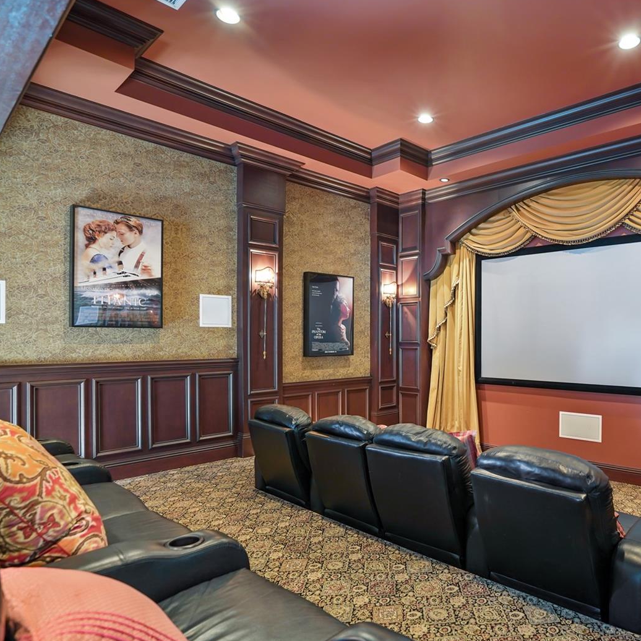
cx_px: 457
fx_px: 440
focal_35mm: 21
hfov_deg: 68.8
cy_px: 324
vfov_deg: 72.1
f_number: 4
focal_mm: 16
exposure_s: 1/2
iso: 320
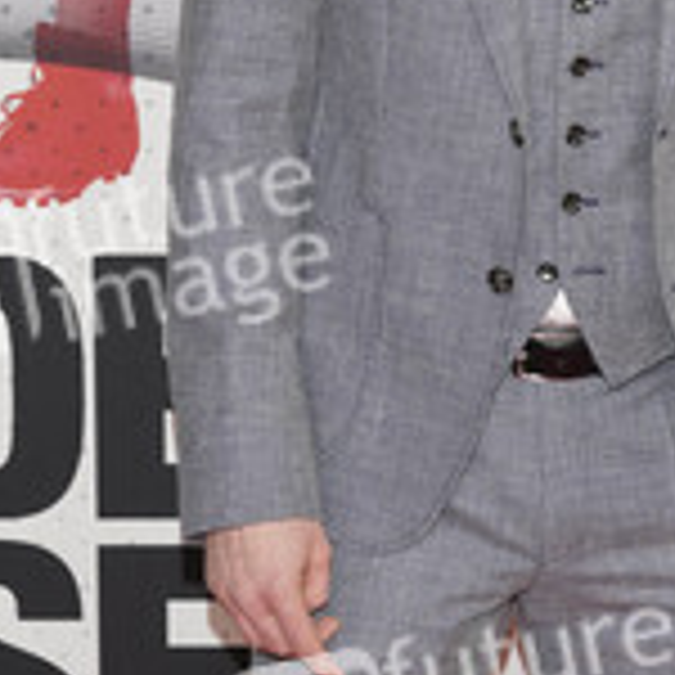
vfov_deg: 7.9
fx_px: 4853
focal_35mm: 220
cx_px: 590
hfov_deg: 7.9
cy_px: 40
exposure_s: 1/250
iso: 1600
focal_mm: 97
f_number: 8
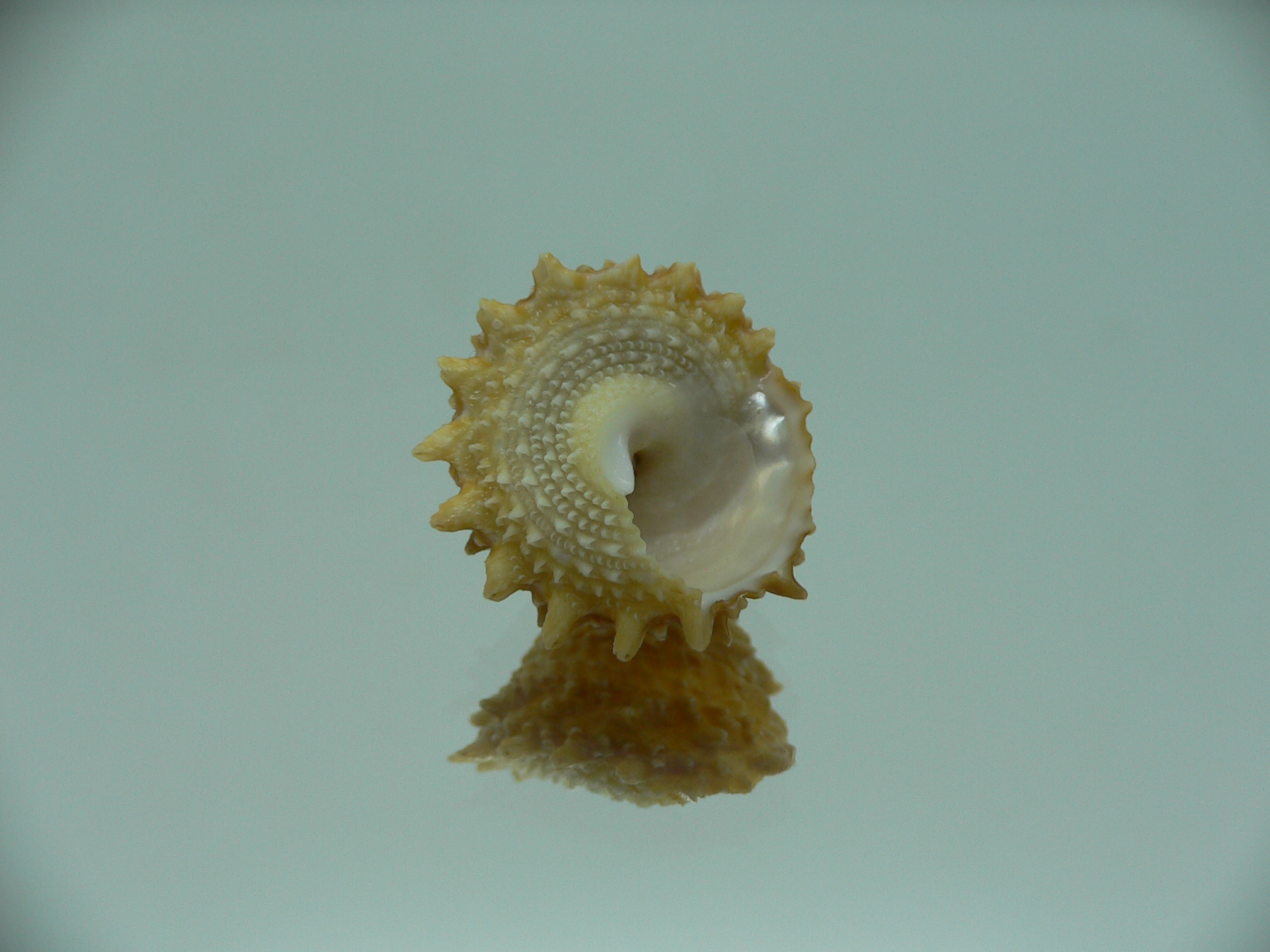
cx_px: 635
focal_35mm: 35
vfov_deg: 40.7
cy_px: 476
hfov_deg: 52.6
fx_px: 1284
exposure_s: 1/60
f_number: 2.8
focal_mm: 4.6
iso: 80
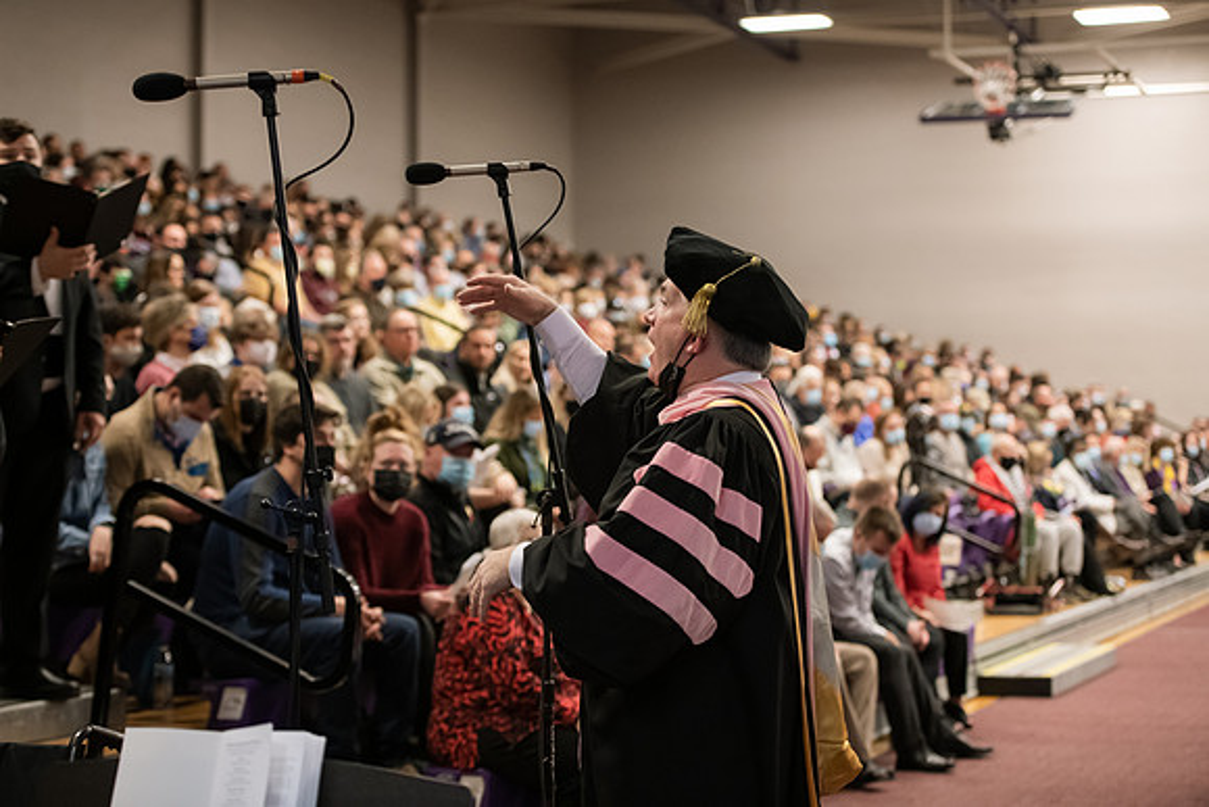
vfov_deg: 19.5
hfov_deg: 28.8
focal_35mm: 70
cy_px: 404
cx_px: 604
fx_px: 2351
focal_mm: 70
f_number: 3.2
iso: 3200
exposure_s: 1/200
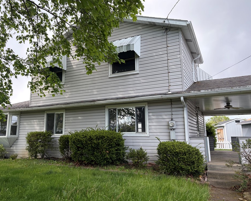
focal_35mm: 28
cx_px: 115
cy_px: 98
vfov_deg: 51.5
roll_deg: +0.9
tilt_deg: +10.8
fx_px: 208
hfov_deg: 62.1
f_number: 1.6
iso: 64
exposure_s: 1/641
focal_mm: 5.96
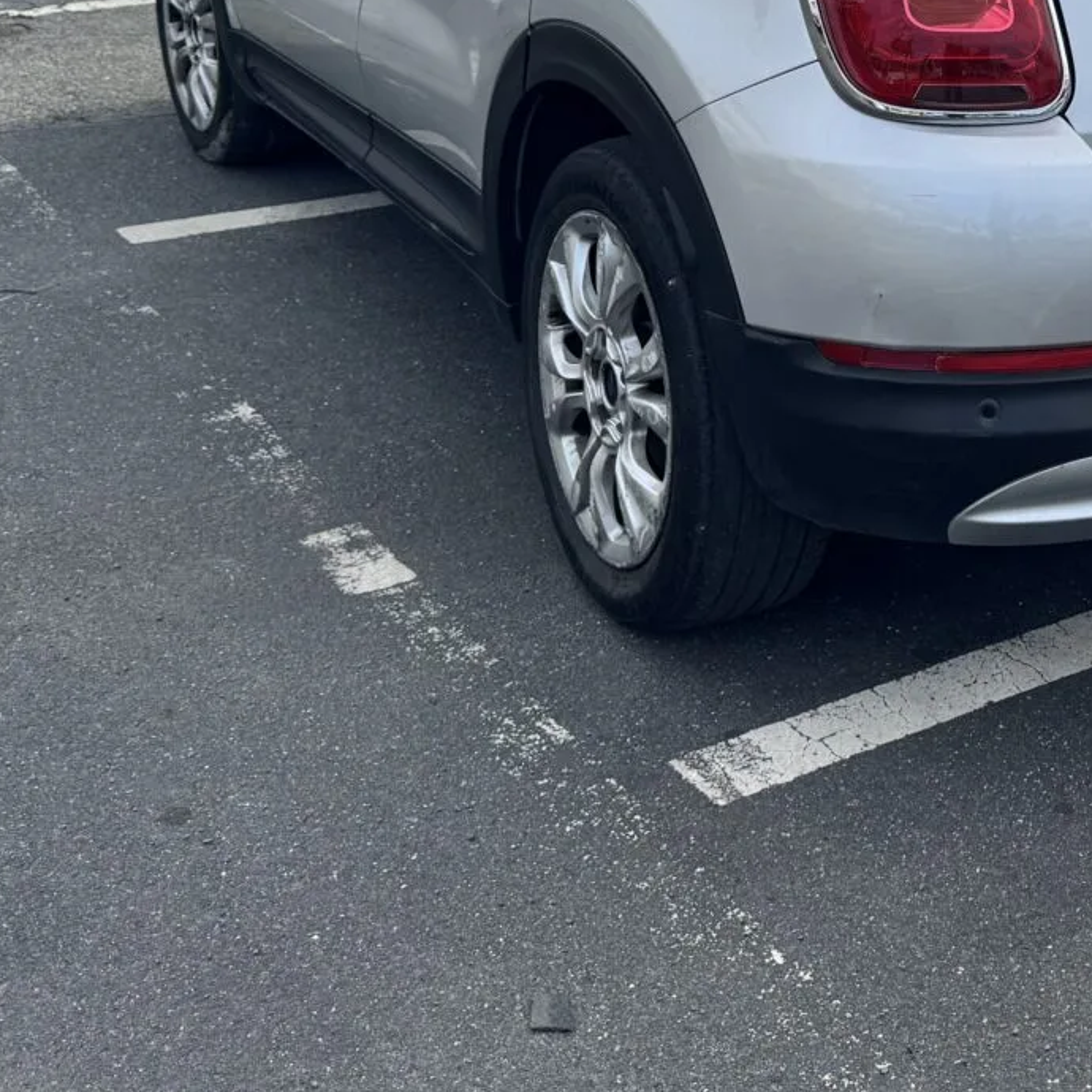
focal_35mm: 59
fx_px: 2106
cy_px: -9
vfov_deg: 27.4
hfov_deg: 28.0
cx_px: 975
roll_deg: -3.9
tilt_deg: -9.8
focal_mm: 6.76
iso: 80
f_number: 1.78
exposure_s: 1/2252
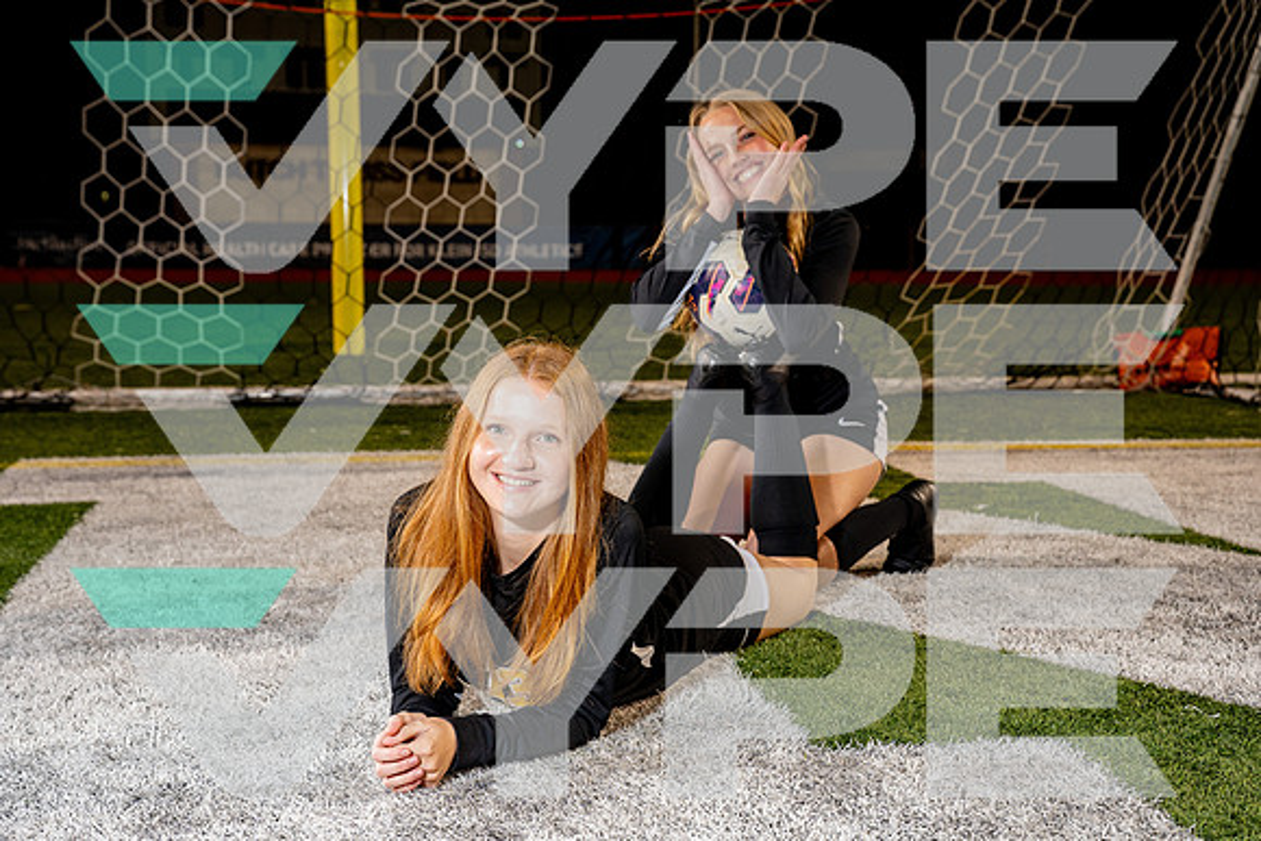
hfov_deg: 38.9
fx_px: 1787
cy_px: 420
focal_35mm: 51
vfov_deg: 26.5
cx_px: 630
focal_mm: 51
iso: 800
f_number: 5.6
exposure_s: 1/250
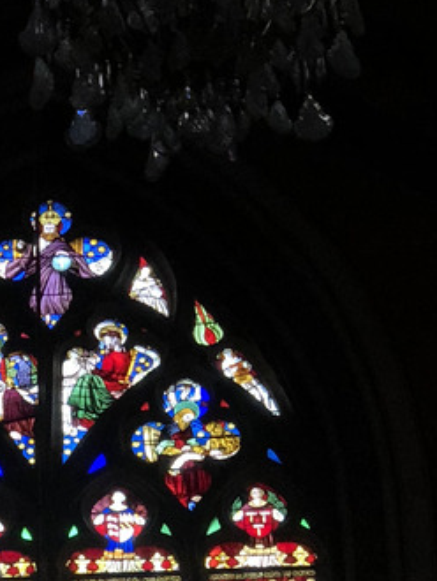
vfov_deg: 10.3
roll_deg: +1.5
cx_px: 39
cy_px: 623
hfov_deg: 7.8
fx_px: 3177
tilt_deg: +29.4
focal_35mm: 189
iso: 64
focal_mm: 6
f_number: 2.4
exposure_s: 1/50
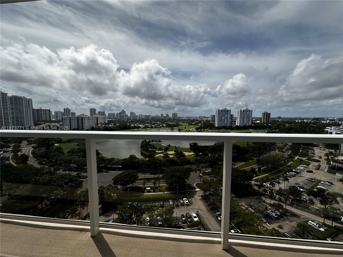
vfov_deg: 85.7
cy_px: 128
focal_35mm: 14
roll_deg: -0.2
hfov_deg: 102.1
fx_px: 139
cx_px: 172
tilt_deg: -5.2
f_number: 2.2
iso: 50
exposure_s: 1/4464
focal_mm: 2.22
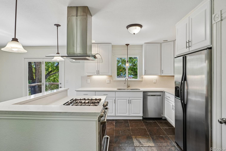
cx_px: 115
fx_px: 110
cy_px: 72
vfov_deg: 68.8
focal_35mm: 18
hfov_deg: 91.5
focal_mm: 11
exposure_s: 1/30
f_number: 8
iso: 400
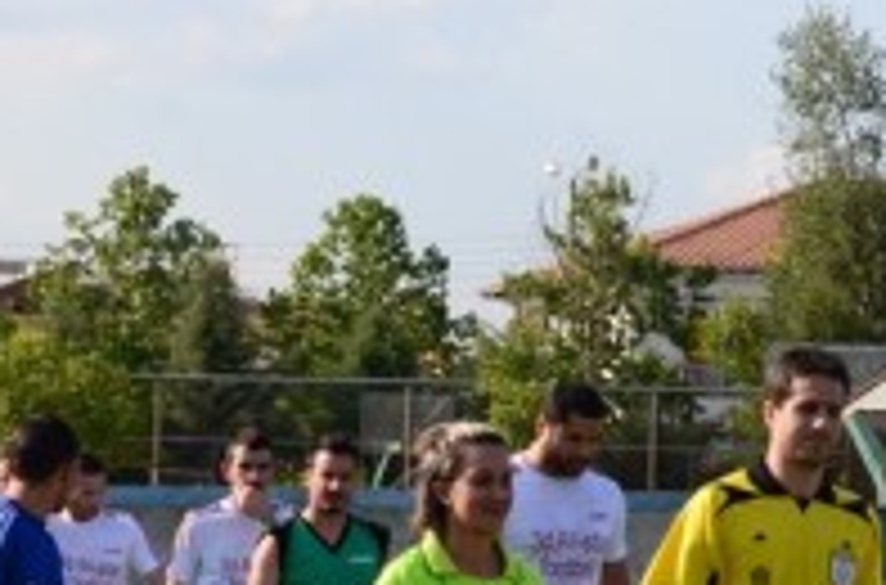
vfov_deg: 7.1
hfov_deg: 10.8
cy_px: 612
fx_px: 4686
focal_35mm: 191
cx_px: 391
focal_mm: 38
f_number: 13
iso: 1600
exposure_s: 1/1250
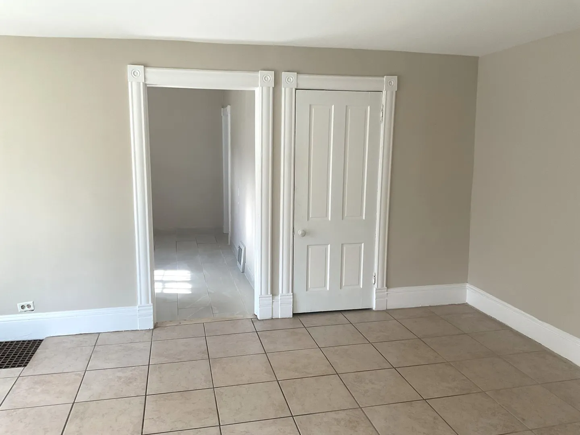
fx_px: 486
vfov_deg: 48.2
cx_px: 290
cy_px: 218
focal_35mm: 29
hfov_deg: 61.7
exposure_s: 1/120
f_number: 1.8
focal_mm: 3
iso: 64
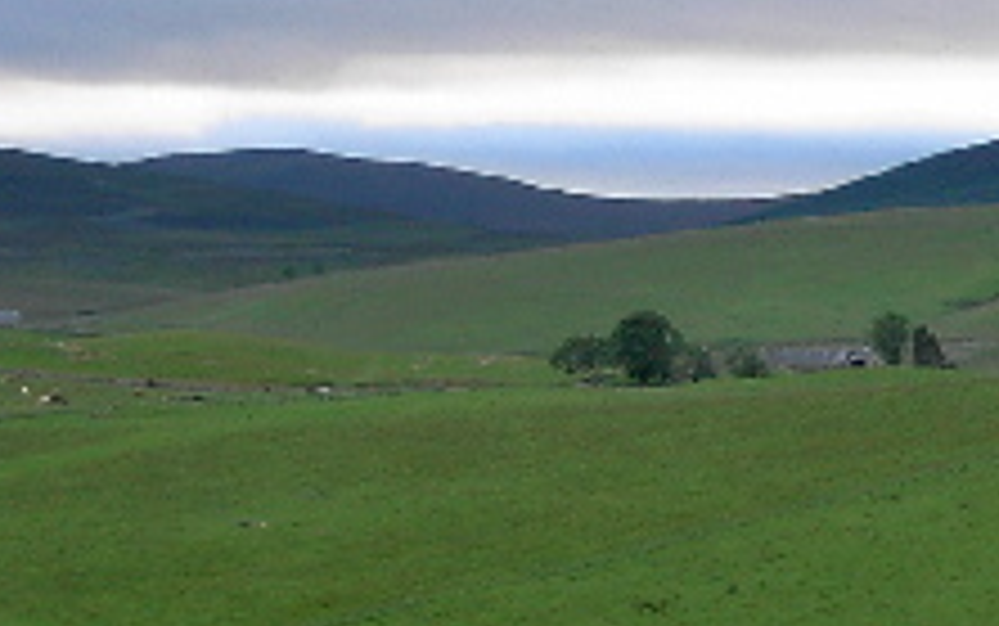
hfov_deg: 12.9
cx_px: 936
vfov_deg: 8.1
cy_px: 536
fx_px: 4386
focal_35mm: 161
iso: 100
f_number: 2.8
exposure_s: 1/40
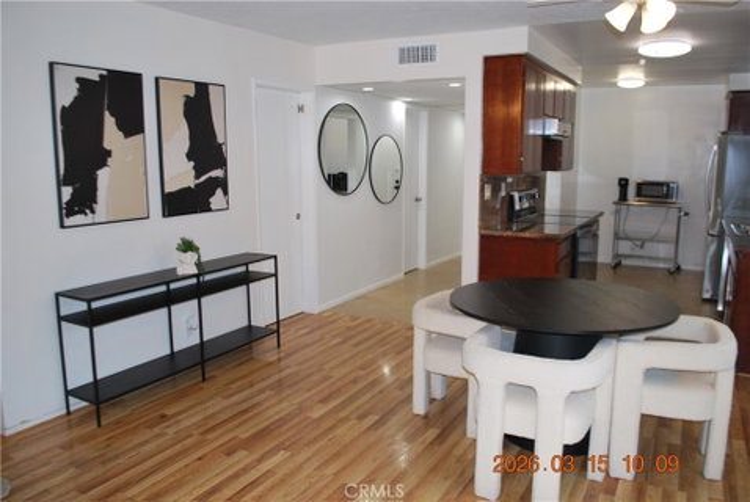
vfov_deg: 48.1
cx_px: 375
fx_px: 563
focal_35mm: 27
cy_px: 251
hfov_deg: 67.3
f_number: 3.5
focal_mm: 18
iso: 200
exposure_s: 1/60
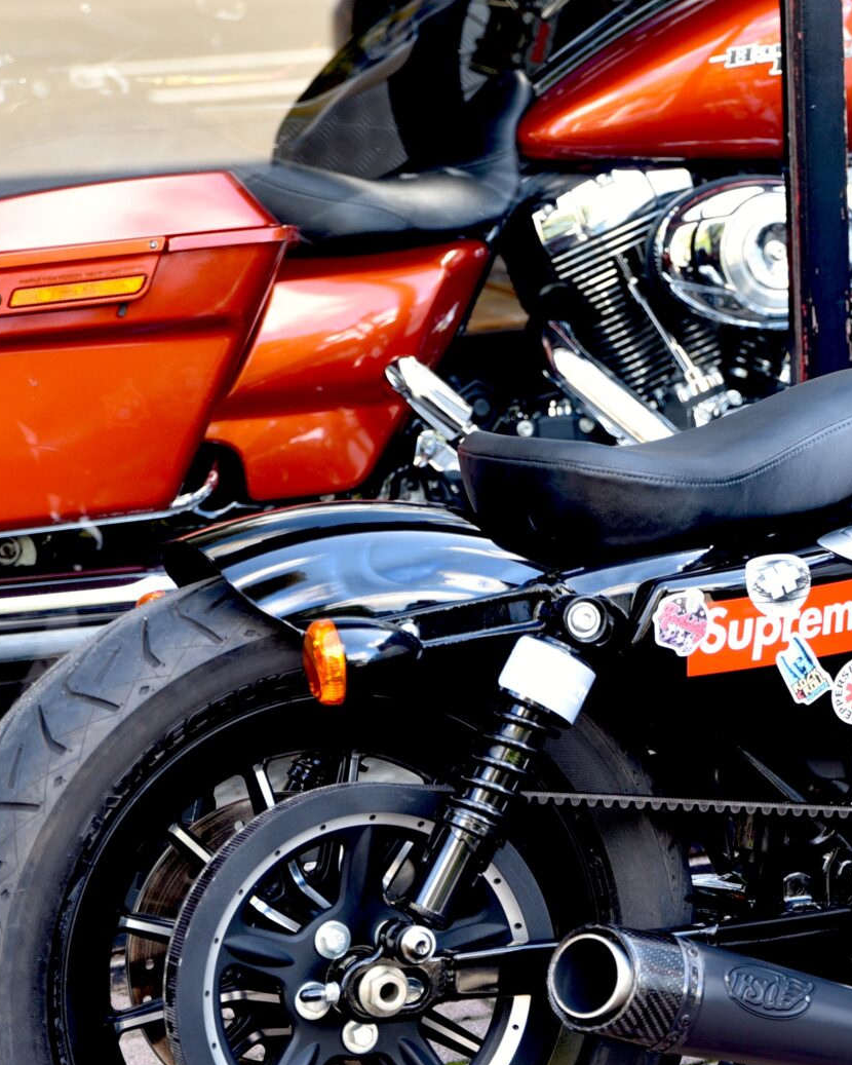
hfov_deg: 11.0
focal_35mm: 139
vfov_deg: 13.9
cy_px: 524
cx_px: 904
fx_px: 4380
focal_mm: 60
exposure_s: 1/60
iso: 200
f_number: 3.5
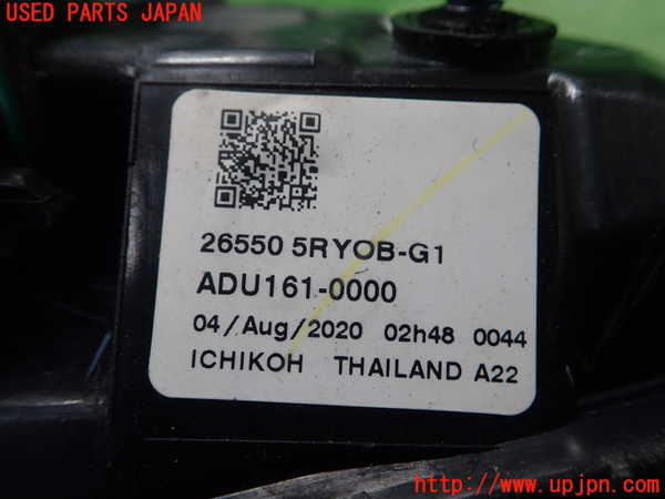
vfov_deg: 46.8
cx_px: 332
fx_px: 576
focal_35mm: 30
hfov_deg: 60.0
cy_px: 250
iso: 200
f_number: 2.3
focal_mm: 5.5
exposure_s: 1/125
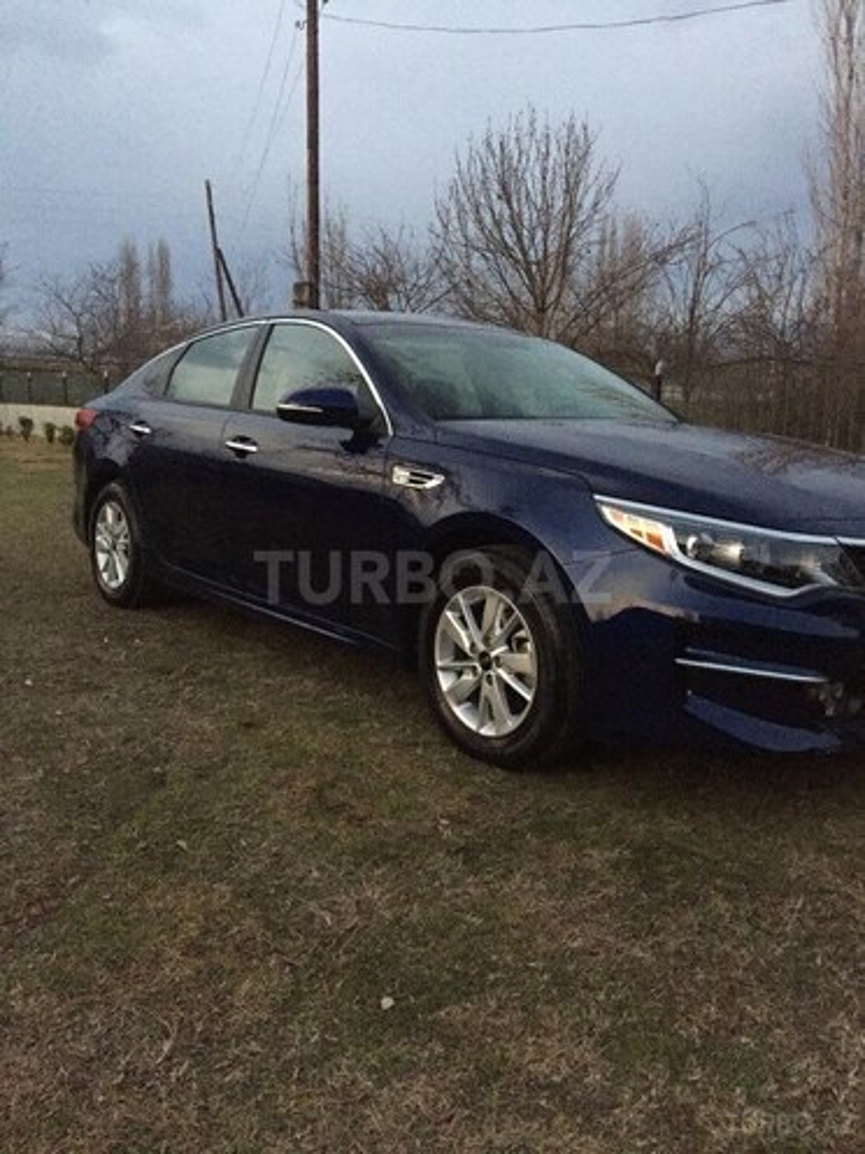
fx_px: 966
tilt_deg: -8.6
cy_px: 577
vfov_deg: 61.7
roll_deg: -2.2
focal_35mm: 29
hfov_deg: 48.2
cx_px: 432
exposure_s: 1/17
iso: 400
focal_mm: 4.15
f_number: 2.2
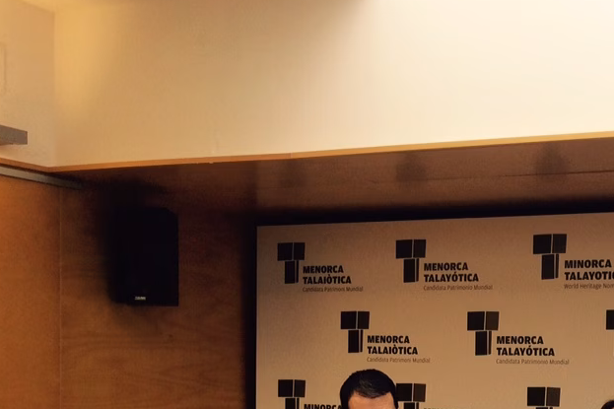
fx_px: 1057
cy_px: 411
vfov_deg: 21.1
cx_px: 616
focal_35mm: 62
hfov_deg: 30.1
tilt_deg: -3.8
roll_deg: -0.8
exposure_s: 1/50
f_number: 2.2
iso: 50
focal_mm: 4.15
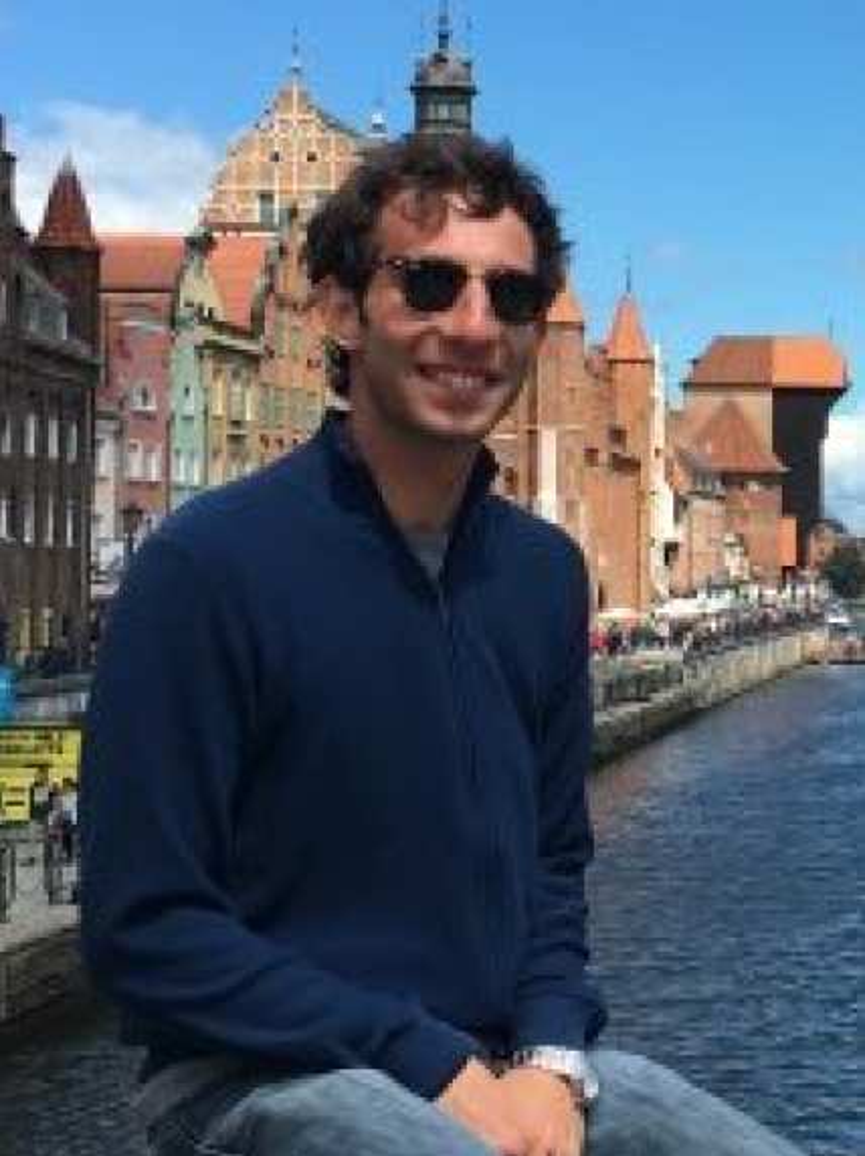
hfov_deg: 48.2
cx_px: 432
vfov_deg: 61.7
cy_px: 578
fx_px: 968
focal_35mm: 29
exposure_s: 1/1451
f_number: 2.2
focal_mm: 4.15
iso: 25
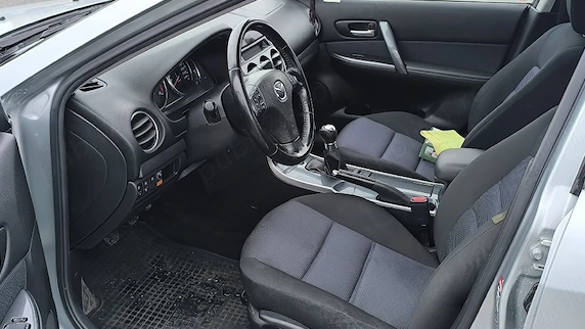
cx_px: 303
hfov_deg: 50.5
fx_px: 621
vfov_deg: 29.7
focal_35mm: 40
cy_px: 138
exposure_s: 1/333
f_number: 1.65
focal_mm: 6.14
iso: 50
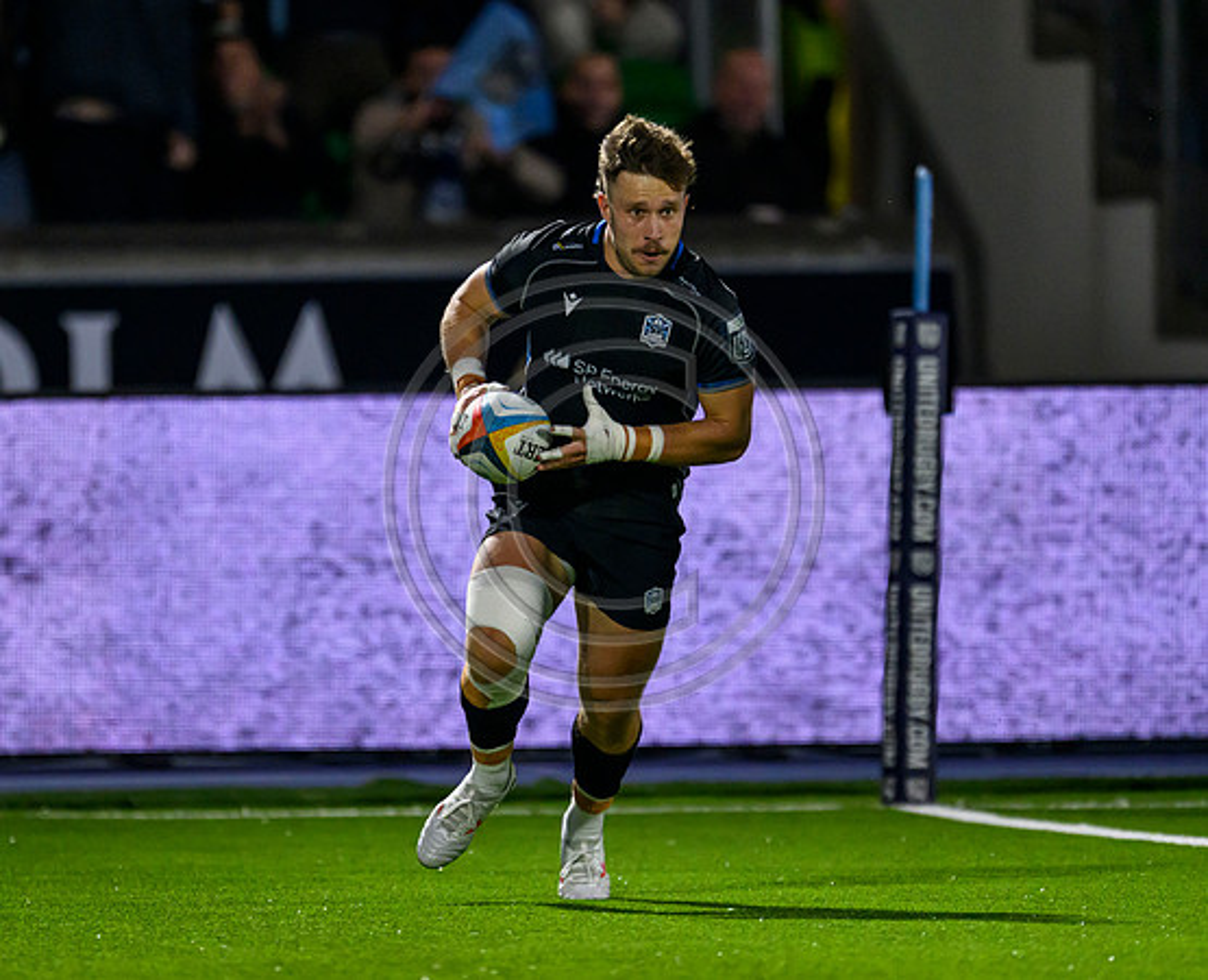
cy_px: 384
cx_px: 614
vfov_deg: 1.9
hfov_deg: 2.4
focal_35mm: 808
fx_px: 29051
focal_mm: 560
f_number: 4
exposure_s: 1/1000
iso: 4000
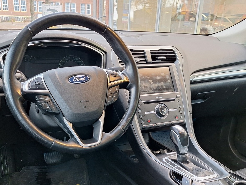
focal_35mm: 35
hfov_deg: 52.2
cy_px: 131
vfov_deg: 40.0
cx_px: 96
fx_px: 249
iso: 250
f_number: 1.8
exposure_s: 1/33
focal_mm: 5.54
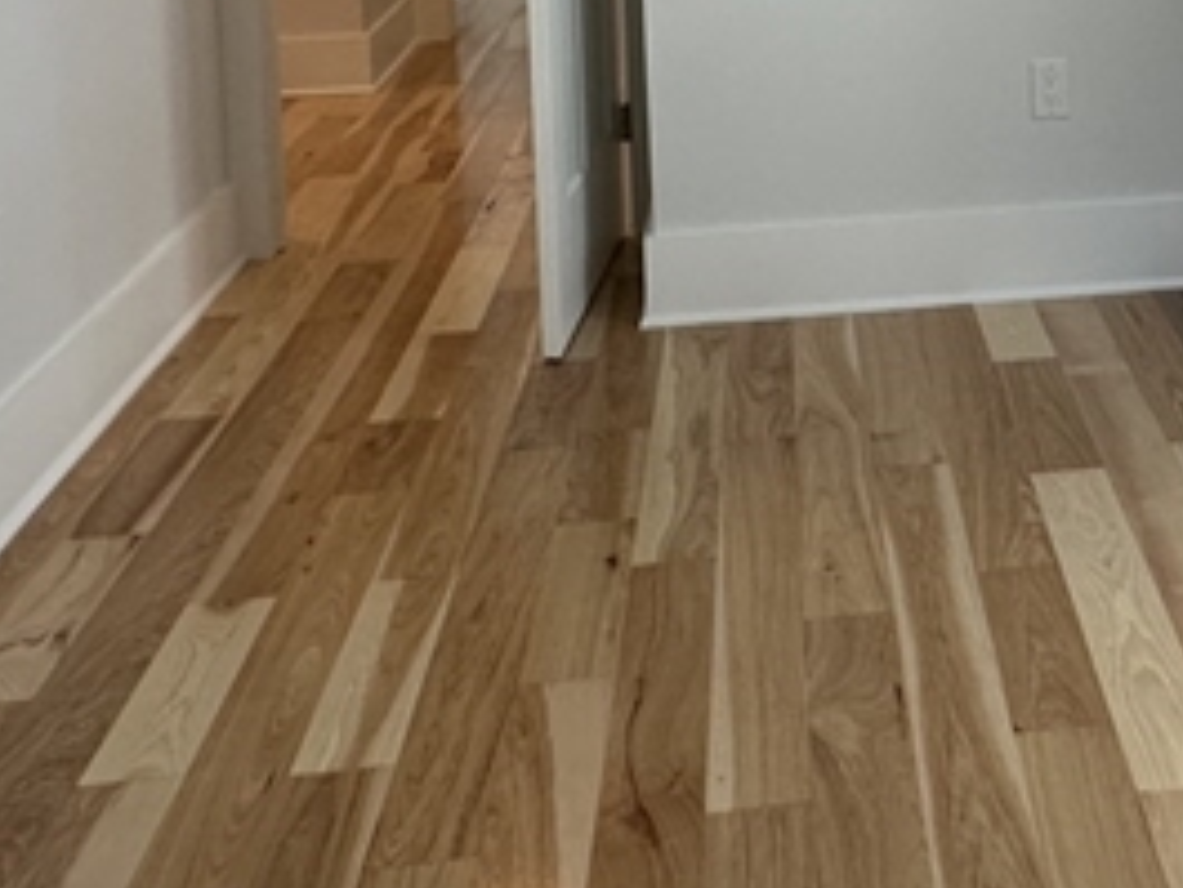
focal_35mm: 54
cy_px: -205
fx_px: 1846
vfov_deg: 24.3
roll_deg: +1.5
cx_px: 1054
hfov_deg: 33.7
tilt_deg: -3.5
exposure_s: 1/120
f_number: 2.2
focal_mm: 2.22
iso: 160
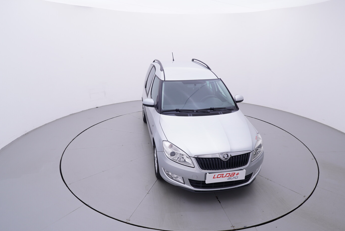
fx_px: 226
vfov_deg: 54.1
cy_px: 119
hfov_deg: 74.8
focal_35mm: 24
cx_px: 170
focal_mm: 15
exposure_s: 1/80
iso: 200
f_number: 5
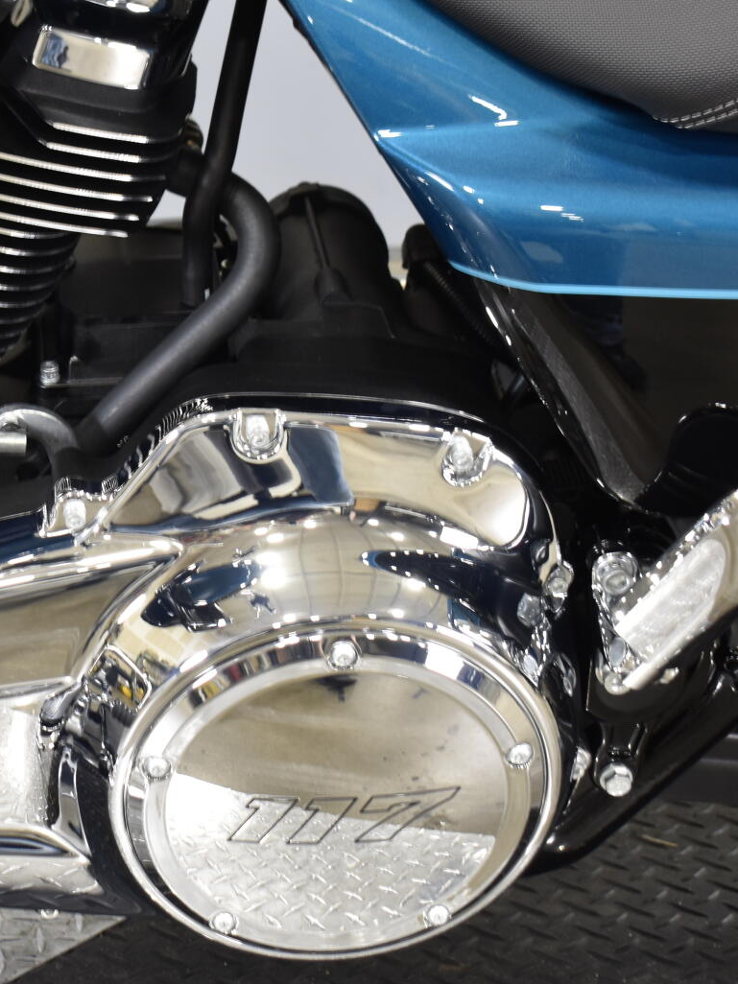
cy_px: 410
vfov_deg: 21.8
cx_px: -168
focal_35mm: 90
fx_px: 2559
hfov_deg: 15.7
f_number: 4.5
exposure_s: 1/8
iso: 400
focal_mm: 32
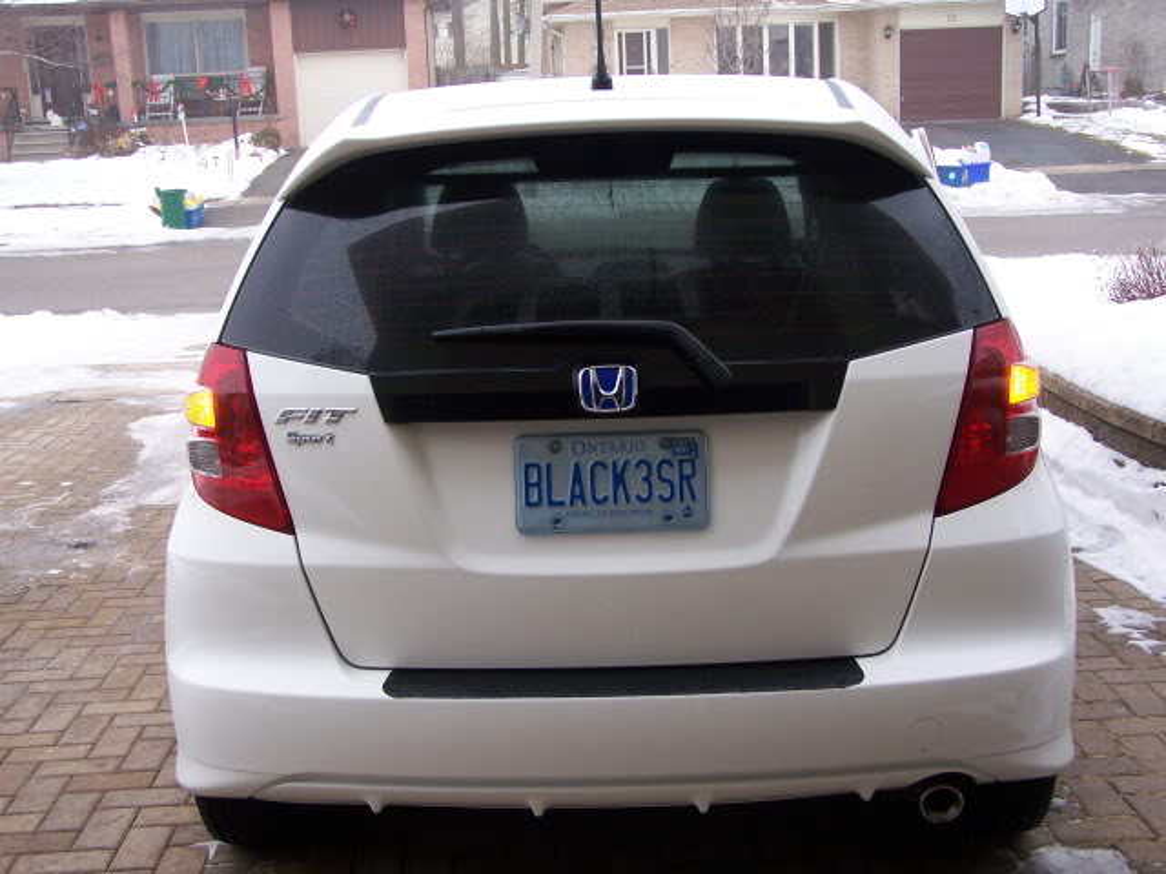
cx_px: 583
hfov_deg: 39.7
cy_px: 437
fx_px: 1617
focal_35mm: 48
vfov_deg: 30.3
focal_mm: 8
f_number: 3
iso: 80
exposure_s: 1/125
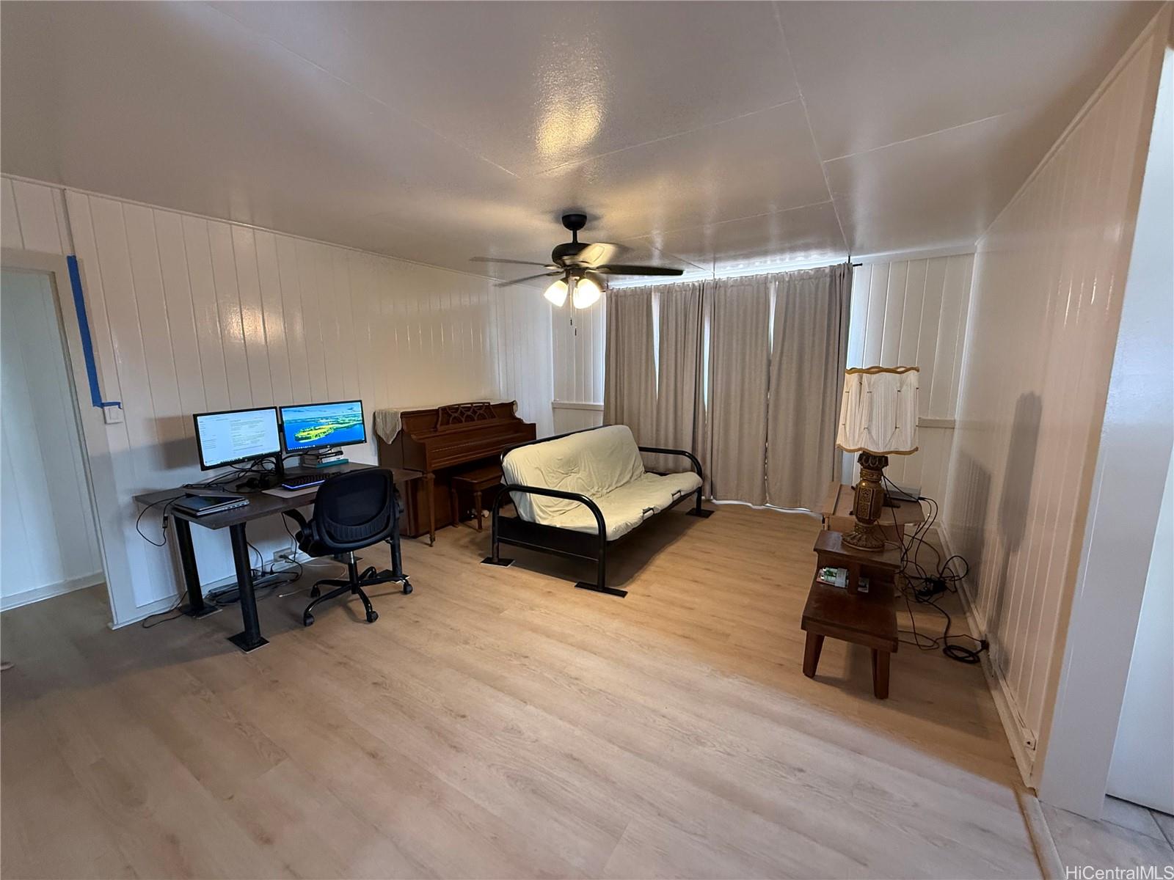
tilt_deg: -8.9
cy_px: 440
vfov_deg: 85.7
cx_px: 587
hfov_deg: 102.1
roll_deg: +0.4
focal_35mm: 14
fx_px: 475
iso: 320
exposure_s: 1/60
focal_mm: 2.22
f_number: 2.2
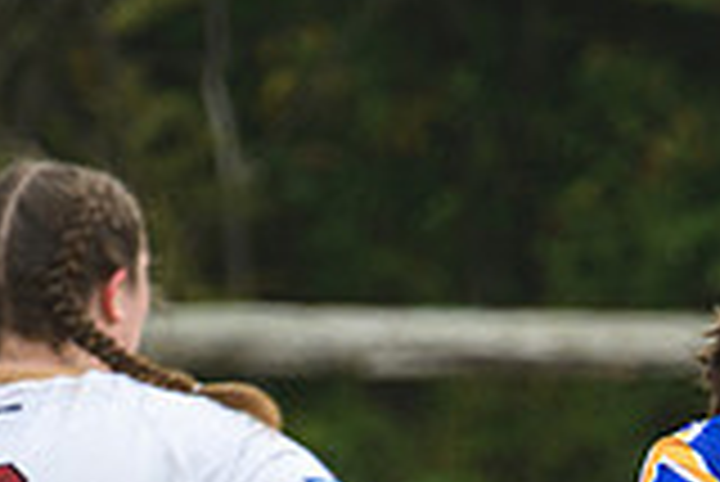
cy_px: 739
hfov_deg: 0.6
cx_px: 639
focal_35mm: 3261
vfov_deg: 0.4
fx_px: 65278
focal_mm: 600
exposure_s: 1/1000
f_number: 6.3
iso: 400
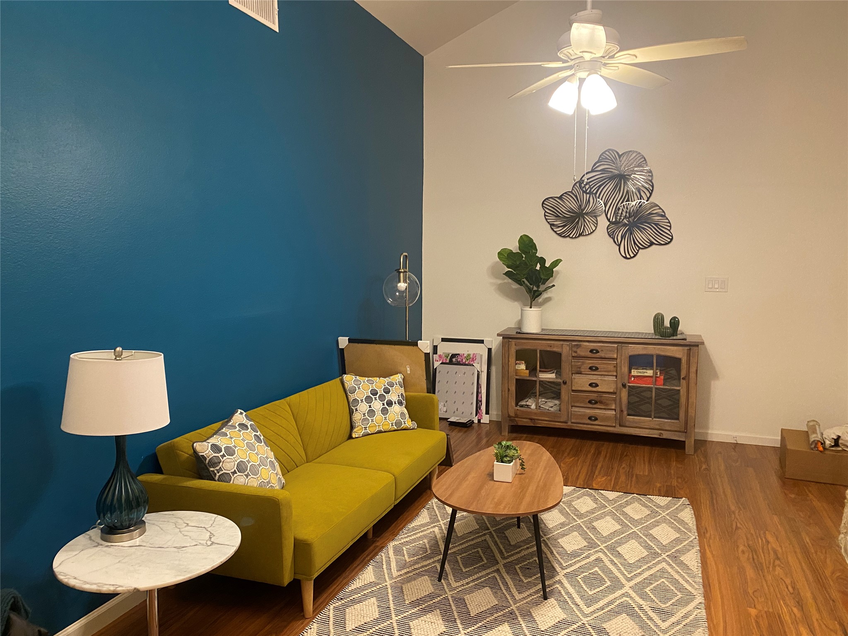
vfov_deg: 53.1
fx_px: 637
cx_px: 424
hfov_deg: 67.3
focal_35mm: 26
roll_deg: +0.6
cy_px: 318
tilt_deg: -4.4
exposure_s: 1/60
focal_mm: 4.25
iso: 500
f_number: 1.8
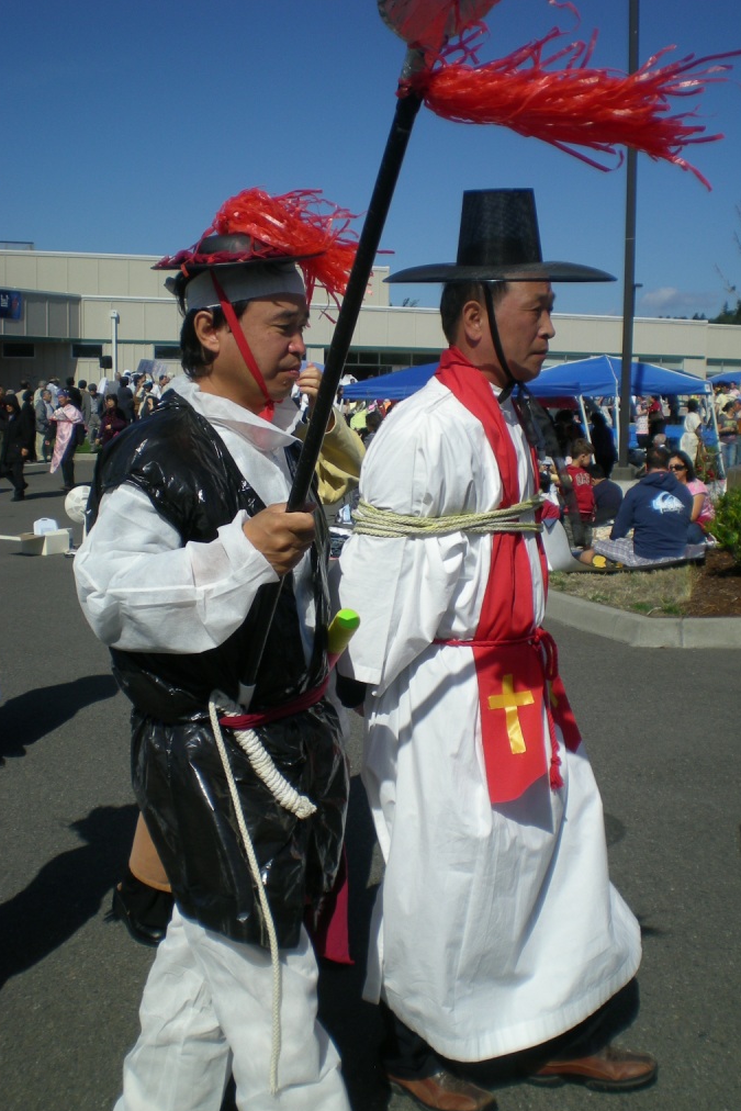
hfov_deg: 33.4
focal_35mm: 40
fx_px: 1234
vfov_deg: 48.5
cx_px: 394
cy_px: 561
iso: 50
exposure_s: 1/799
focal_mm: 6.3
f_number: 4.6
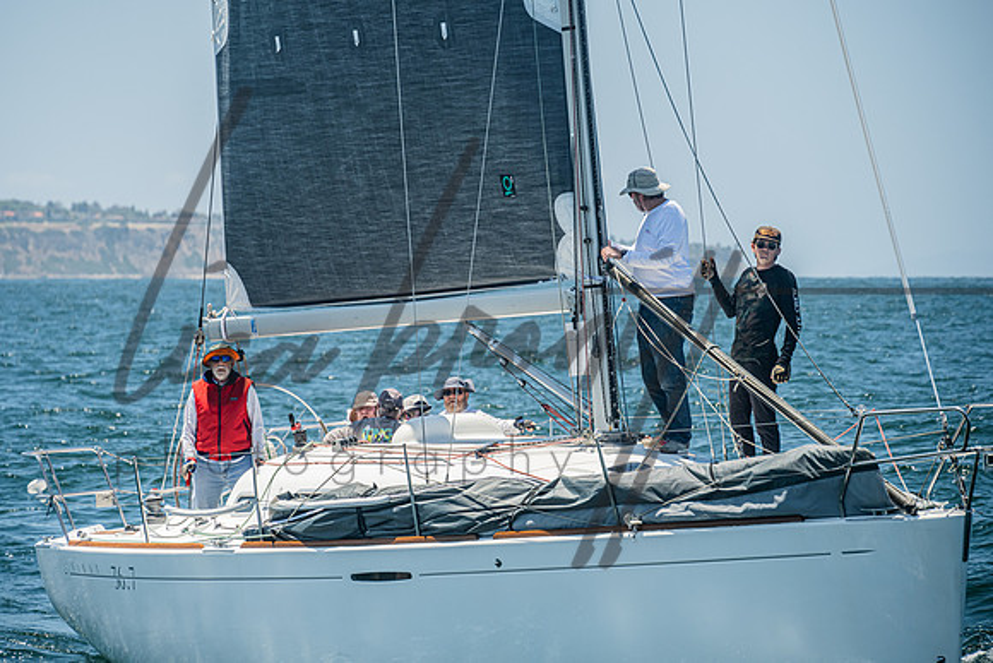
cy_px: 308
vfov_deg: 6.9
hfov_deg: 10.4
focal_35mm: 198
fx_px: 5465
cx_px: 453
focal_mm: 180
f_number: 6.3
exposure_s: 1/500
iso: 320
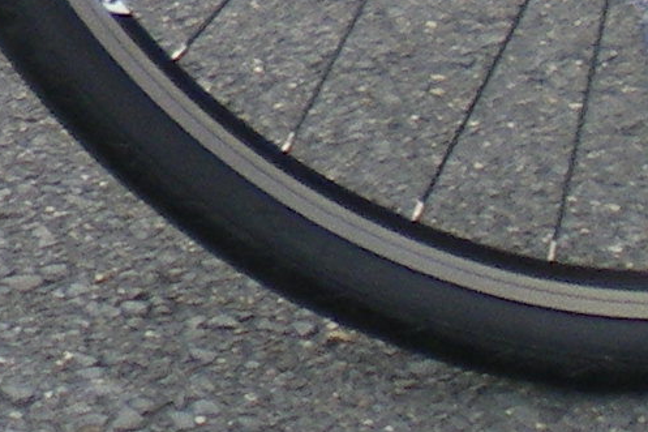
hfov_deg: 8.1
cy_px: -901
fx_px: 4426
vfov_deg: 5.2
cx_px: -559
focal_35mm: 246
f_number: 3.1
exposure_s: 1/50
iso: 80
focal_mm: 6.3
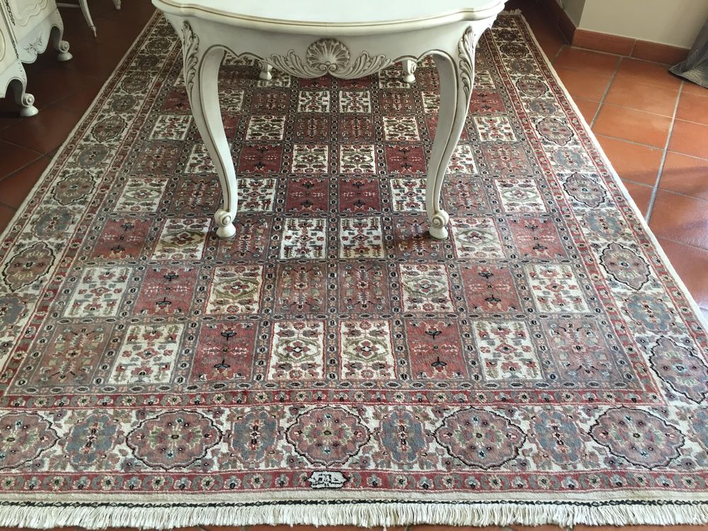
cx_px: 354
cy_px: 266
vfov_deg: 48.2
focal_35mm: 29
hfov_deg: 61.7
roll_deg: -1.1
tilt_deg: -40.5
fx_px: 593
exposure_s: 1/33
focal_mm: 4.15
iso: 100
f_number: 2.2
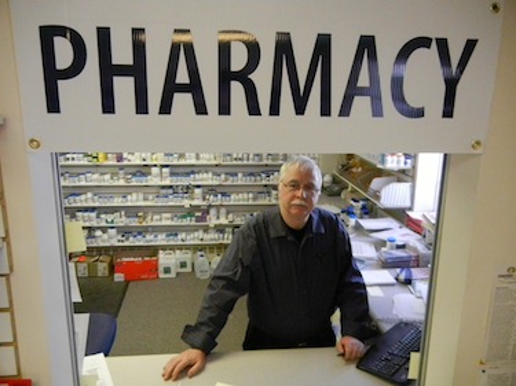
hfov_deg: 60.0
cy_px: 193
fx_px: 447
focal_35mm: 30
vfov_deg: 46.8
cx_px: 258
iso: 1600
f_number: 3.5
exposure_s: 1/194
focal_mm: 5.4
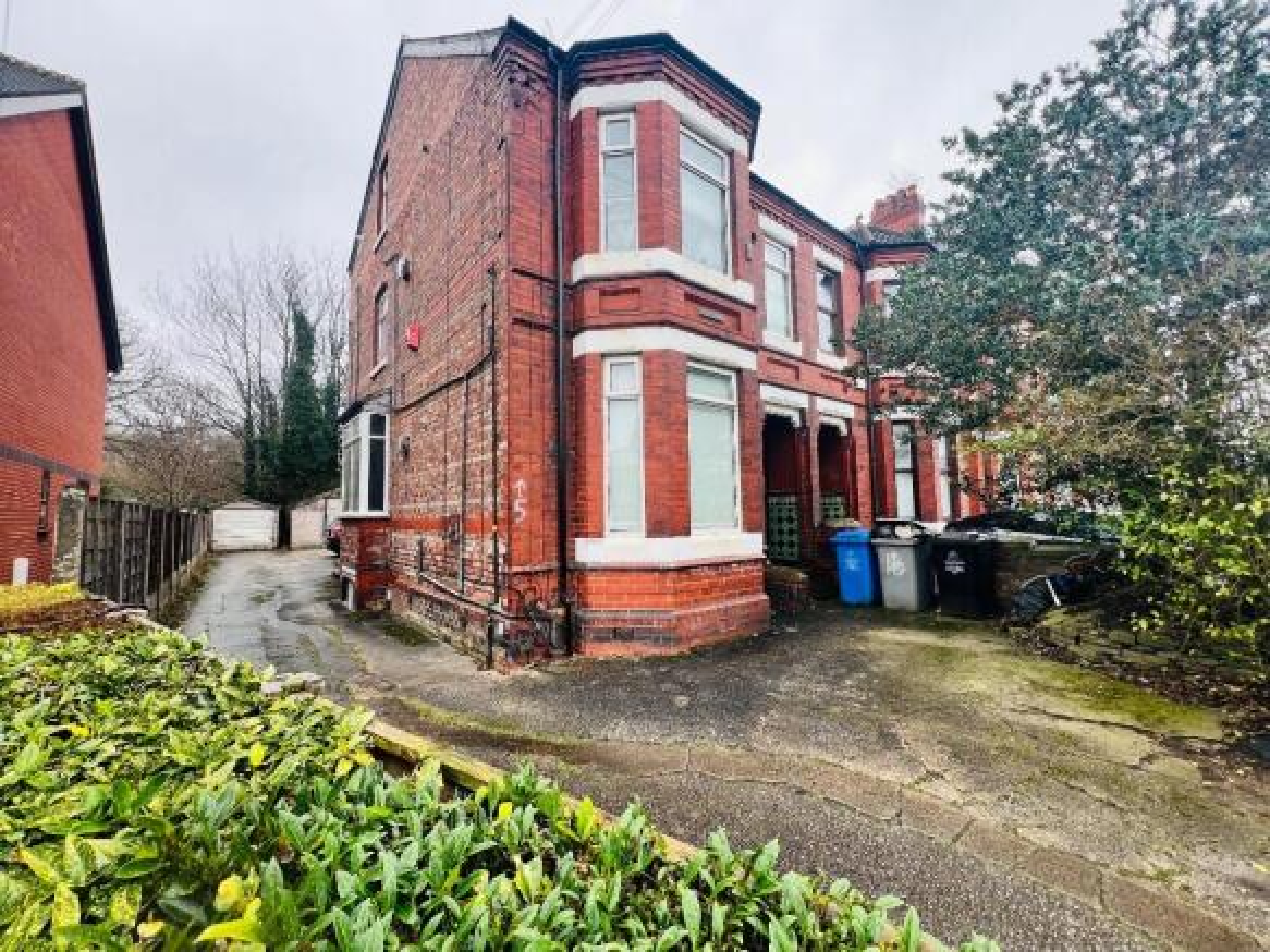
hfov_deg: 106.2
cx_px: 635
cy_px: 476
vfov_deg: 89.9
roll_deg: +0.7
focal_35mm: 13
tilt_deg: +4.2
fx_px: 477
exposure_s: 1/99
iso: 32
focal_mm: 1.57
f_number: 1.8
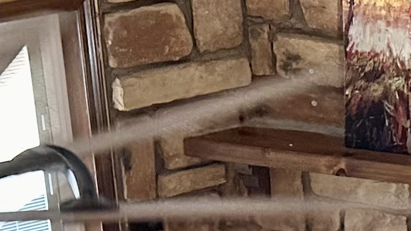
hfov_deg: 14.2
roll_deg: -2.6
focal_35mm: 147
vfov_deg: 7.8
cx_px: 495
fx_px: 1602
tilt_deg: -32.9
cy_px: 496
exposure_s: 1/60
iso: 250
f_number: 1.78
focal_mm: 6.86
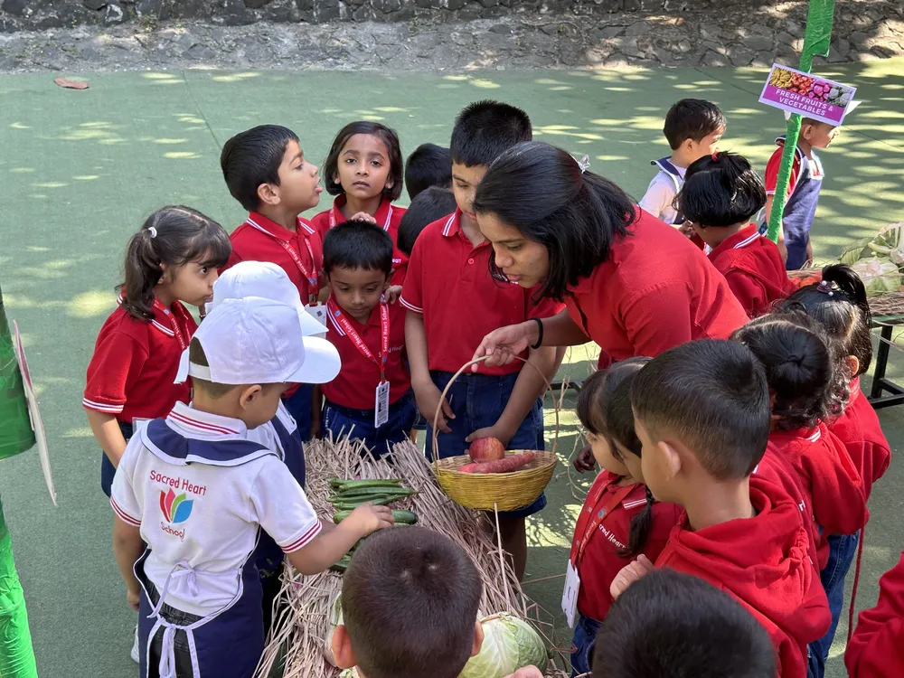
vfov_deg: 30.3
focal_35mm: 48
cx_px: 452
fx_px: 1254
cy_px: 339
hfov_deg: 39.7
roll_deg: -1.6
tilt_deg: -23.2
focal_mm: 6.86
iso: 64
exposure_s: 1/231
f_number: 1.78
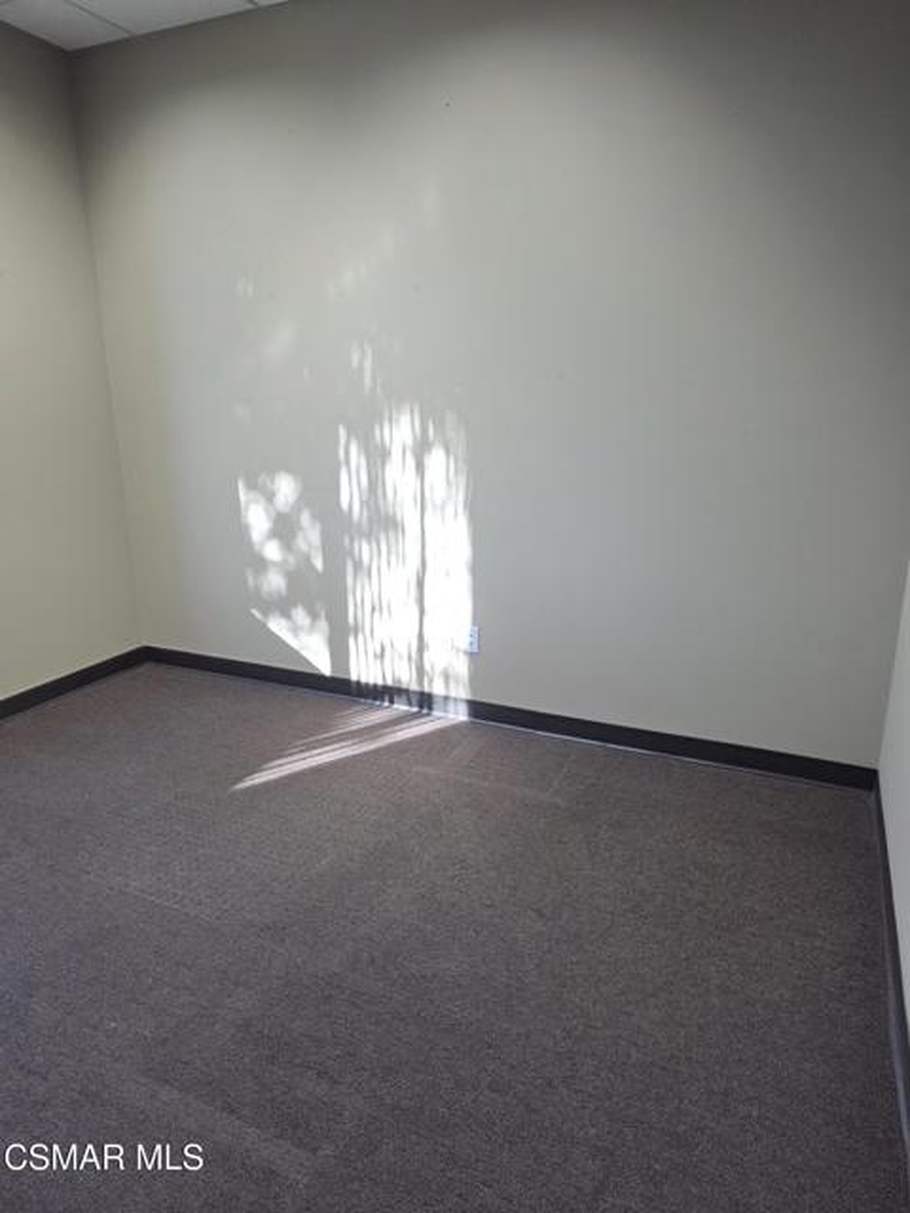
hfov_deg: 58.9
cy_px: 606
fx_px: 806
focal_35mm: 23
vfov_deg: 73.9
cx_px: 455
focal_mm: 6.3
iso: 100
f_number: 1.7
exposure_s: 1/120
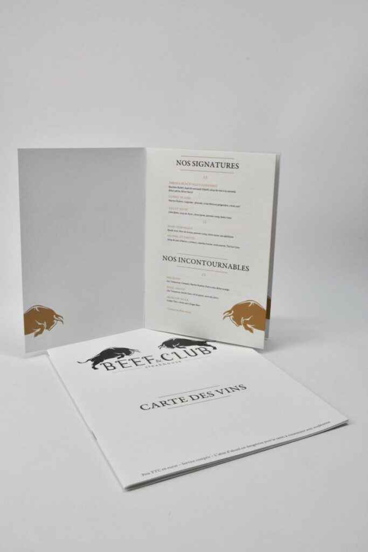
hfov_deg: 33.4
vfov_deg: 48.5
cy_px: 276
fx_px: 613
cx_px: 184
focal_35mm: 40
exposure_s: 1/160
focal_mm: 27
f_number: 18
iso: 2500
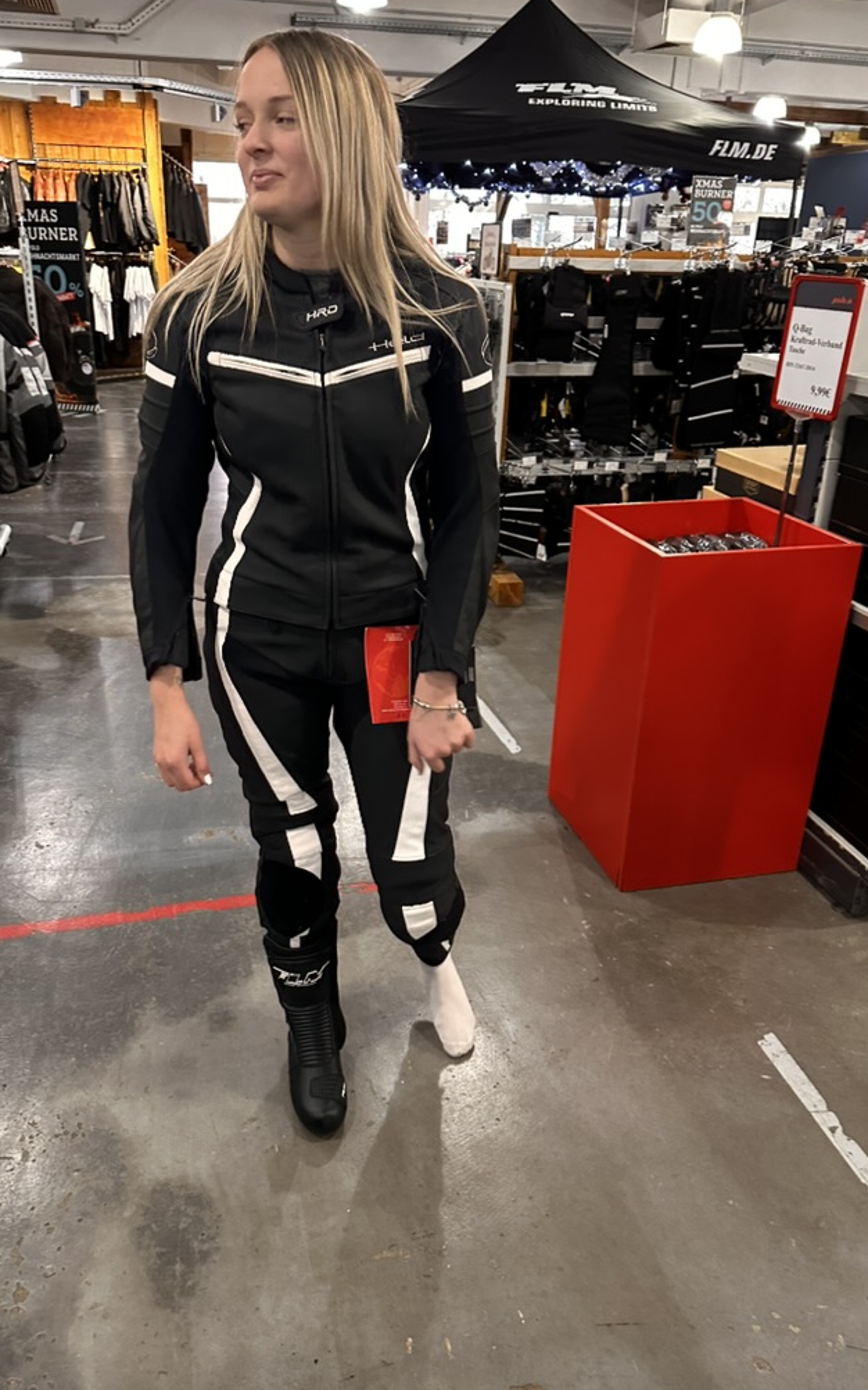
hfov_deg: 47.6
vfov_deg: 70.4
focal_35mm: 26
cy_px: 691
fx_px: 984
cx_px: 410
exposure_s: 1/50
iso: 400
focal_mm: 6.86
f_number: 1.78
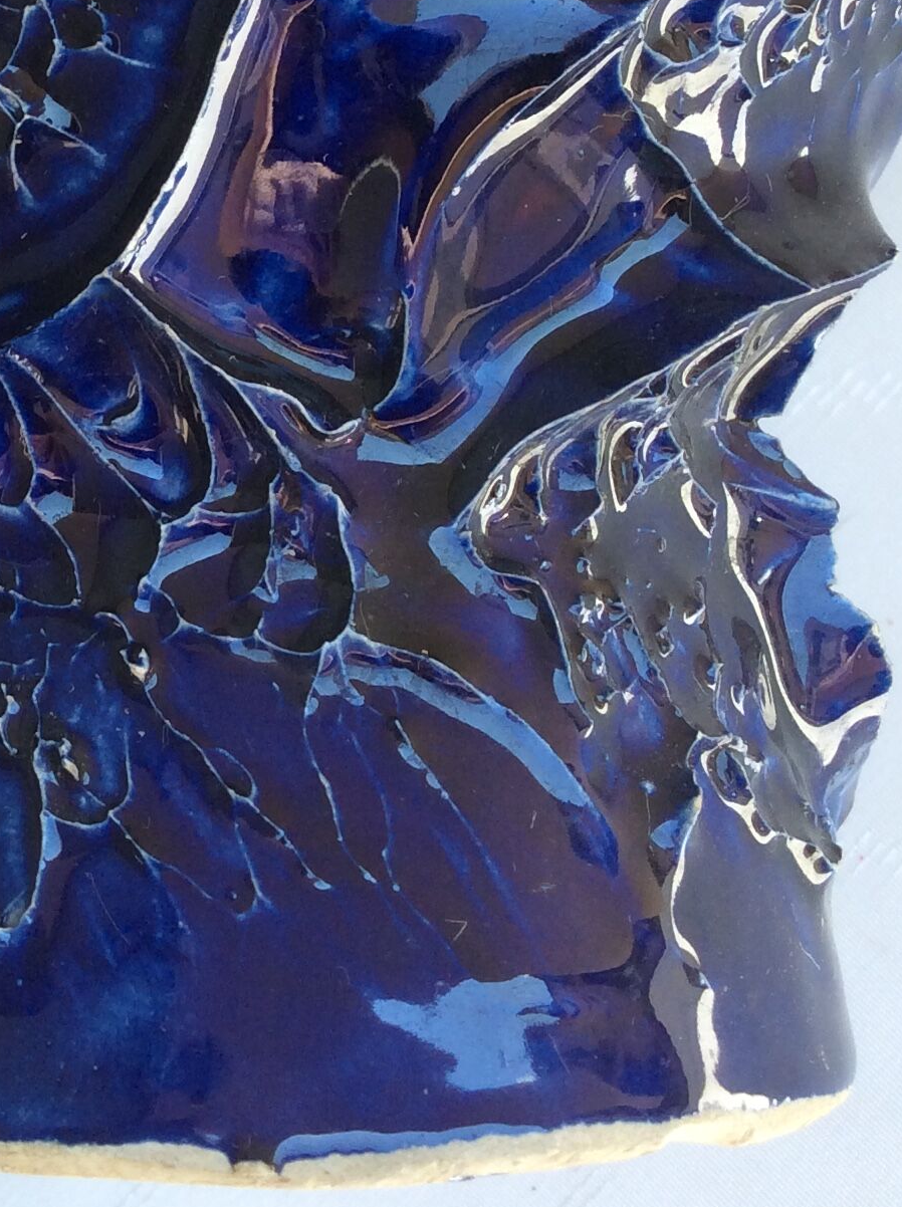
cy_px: 274
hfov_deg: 20.6
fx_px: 2403
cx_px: 3
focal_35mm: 69
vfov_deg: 27.7
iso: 32
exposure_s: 1/233
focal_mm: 3.3
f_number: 2.4
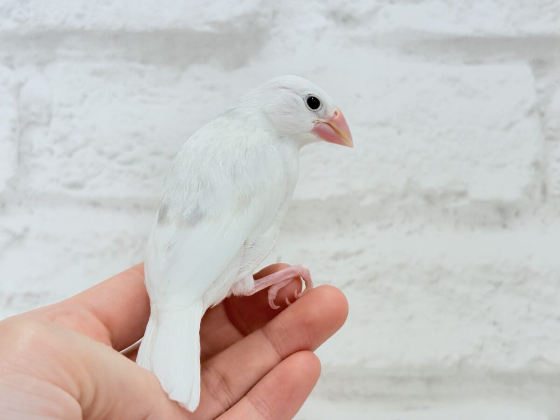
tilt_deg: -4.6
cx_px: 280
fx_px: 841
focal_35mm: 52
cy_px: 210
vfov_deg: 28.0
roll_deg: +0.2
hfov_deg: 36.8
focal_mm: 5.96
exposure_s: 1/100
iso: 64
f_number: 1.6
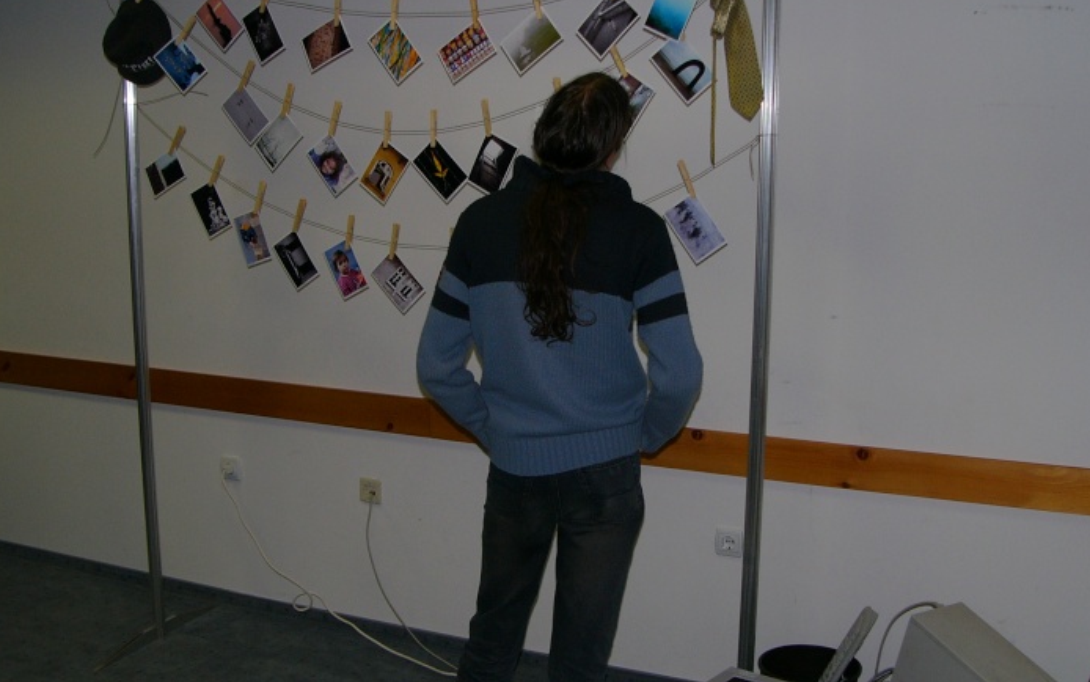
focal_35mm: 44
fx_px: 1307
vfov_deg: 29.2
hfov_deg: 45.2
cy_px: 349
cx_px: 573
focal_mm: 6
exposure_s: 1/80
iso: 50
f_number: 2.8
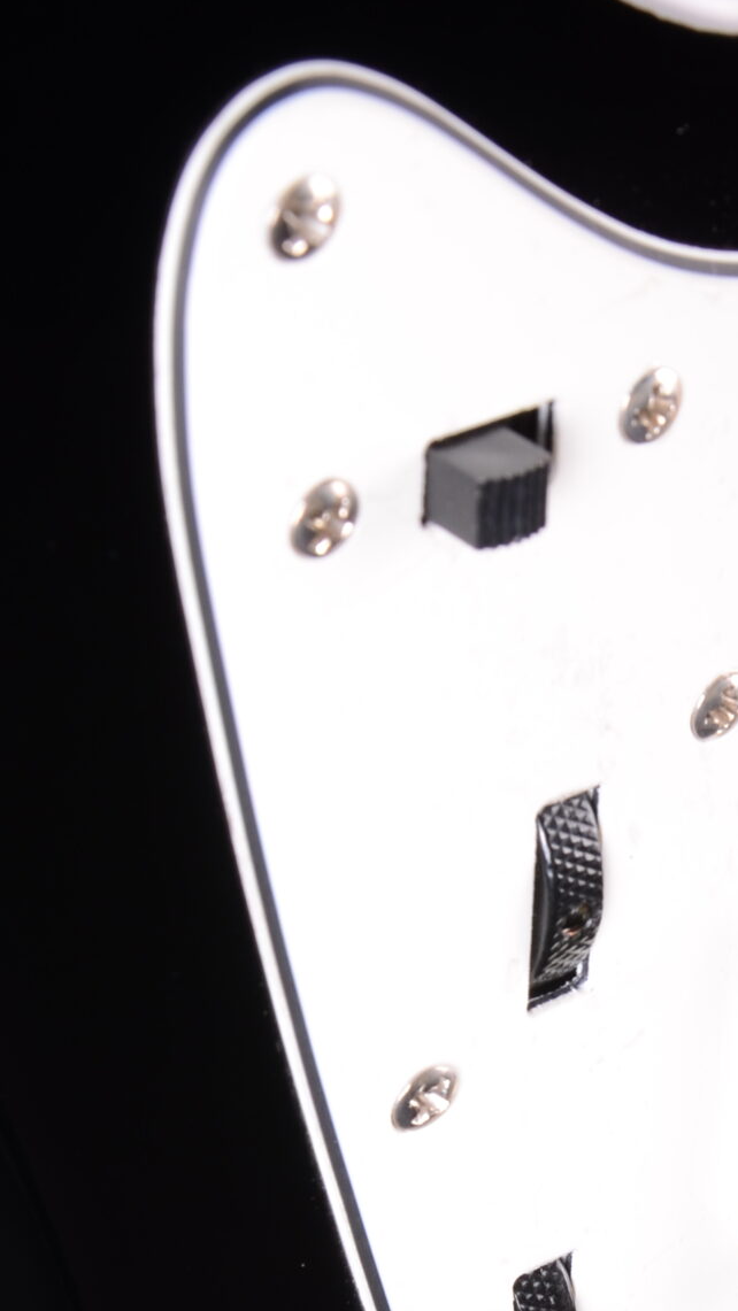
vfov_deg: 17.3
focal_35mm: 123
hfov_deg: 9.8
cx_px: 607
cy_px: 1000
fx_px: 4284
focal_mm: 35
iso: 200
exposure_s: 1/200
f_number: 11
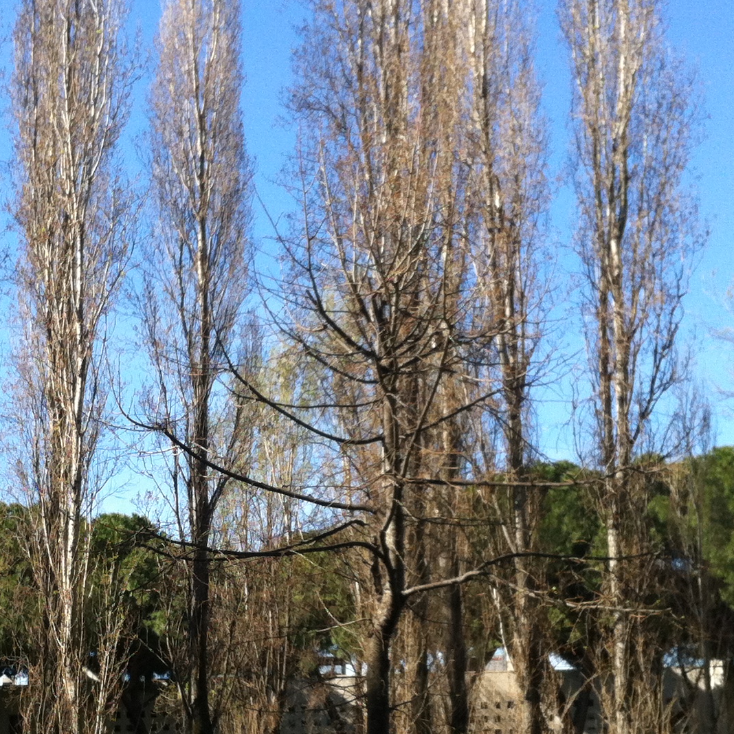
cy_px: 514
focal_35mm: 75
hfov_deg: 22.9
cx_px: 230
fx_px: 1799
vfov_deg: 22.9
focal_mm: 3.85
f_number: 2.8
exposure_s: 1/591
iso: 80
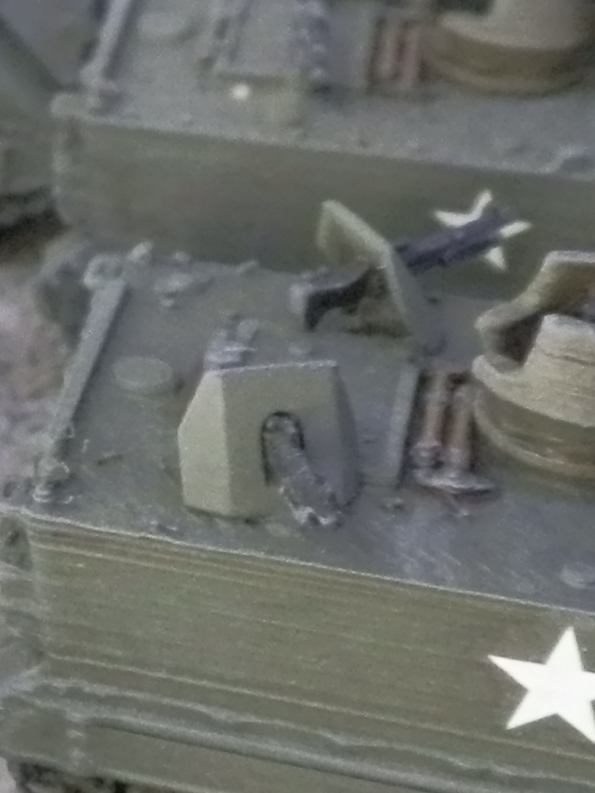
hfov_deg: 12.1
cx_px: -377
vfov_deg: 17.1
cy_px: 242
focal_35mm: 115
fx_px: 2636
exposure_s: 1/80
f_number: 3.1
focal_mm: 5
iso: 400
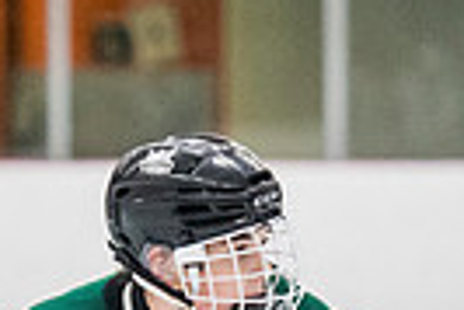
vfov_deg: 1.3
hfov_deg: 1.9
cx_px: 185
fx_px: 14129
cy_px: 749
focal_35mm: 1095
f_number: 3.2
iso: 3200
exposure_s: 1/640
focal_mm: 145
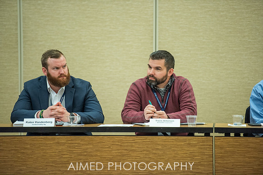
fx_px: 1461
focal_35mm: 200
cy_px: 88
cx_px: 132
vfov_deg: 6.9
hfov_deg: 10.3
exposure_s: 1/160
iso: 2000
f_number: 2.8
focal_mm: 200
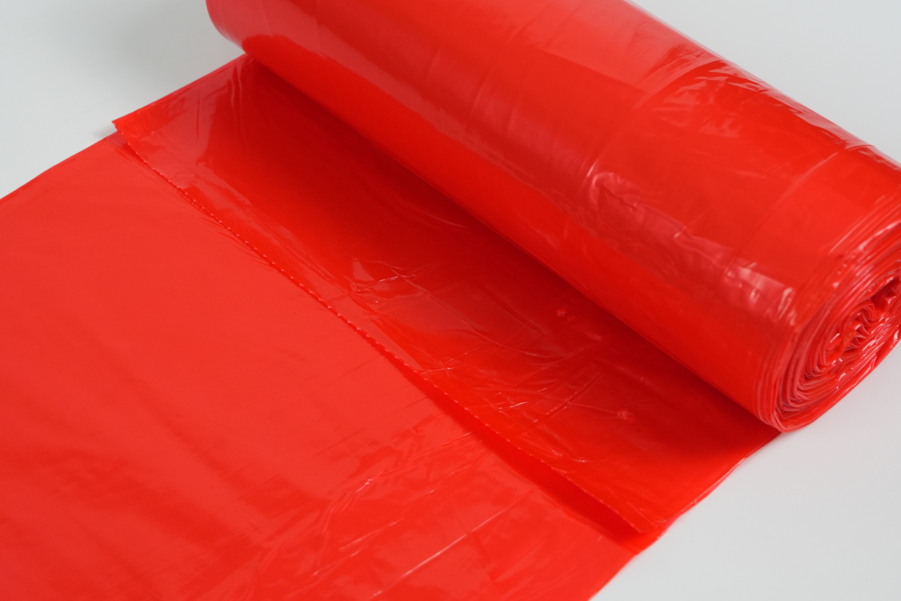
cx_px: 435
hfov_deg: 23.9
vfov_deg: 16.1
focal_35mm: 85
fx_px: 2127
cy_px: 244
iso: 1600
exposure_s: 1/400
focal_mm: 54
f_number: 8
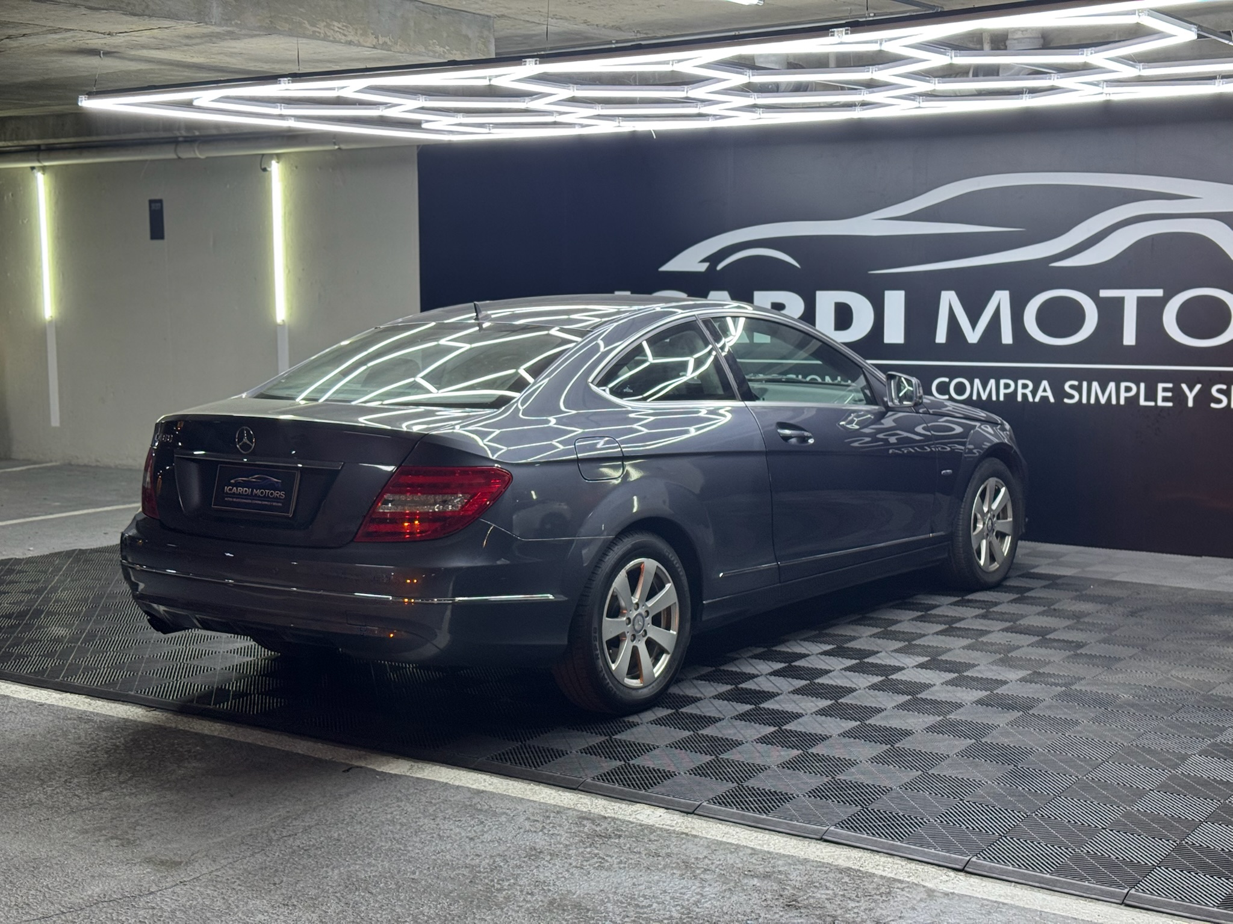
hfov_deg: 39.7
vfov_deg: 30.3
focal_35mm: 48
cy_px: 462
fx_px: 1710
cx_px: 616
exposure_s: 1/59
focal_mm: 6.76
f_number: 1.78
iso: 125
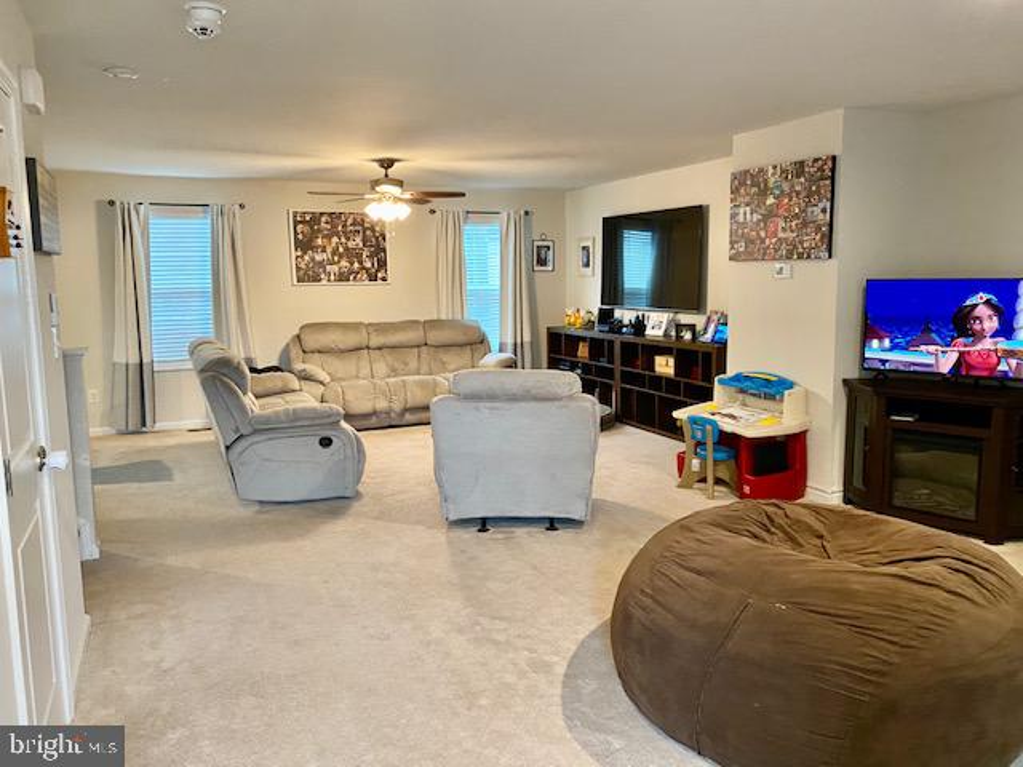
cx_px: 512
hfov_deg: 67.3
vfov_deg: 53.1
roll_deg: +2.4
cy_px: 384
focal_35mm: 26
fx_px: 768
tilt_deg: -8.9
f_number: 1.8
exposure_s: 1/60
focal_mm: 4.25
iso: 400
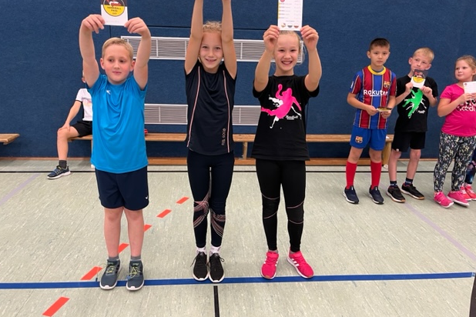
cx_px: 236
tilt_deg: -14.3
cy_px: 140
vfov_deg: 46.3
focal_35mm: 28
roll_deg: -0.9
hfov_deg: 65.5
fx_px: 370
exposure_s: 1/50
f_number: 1.6
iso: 80
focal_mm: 5.1
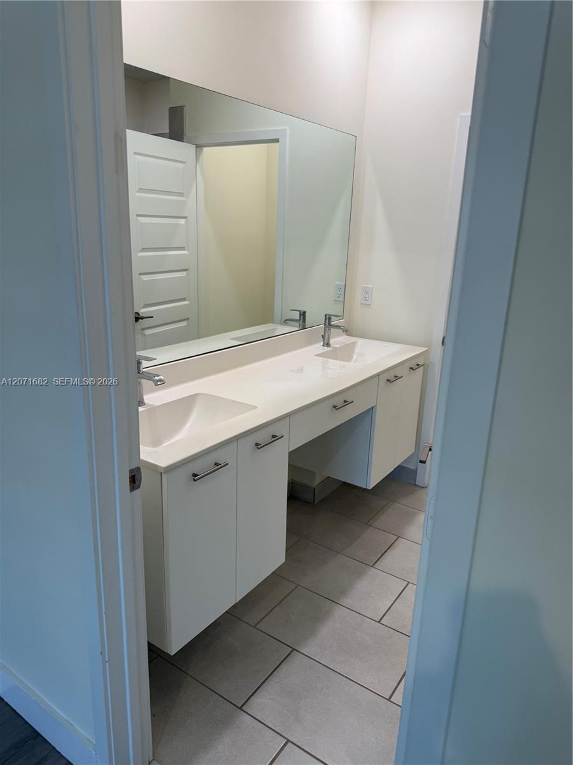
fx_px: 530
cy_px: 382
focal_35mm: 24
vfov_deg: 71.6
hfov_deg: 56.8
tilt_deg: -13.6
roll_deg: -1.8
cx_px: 286
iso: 100
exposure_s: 1/120
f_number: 1.78
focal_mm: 6.76
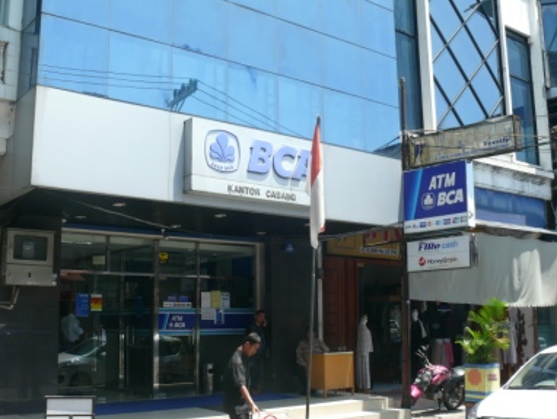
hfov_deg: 45.7
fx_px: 660
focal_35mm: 41
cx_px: 267
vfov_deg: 35.2
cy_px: 220
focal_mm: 7.4
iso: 100
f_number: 5.6
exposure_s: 1/200
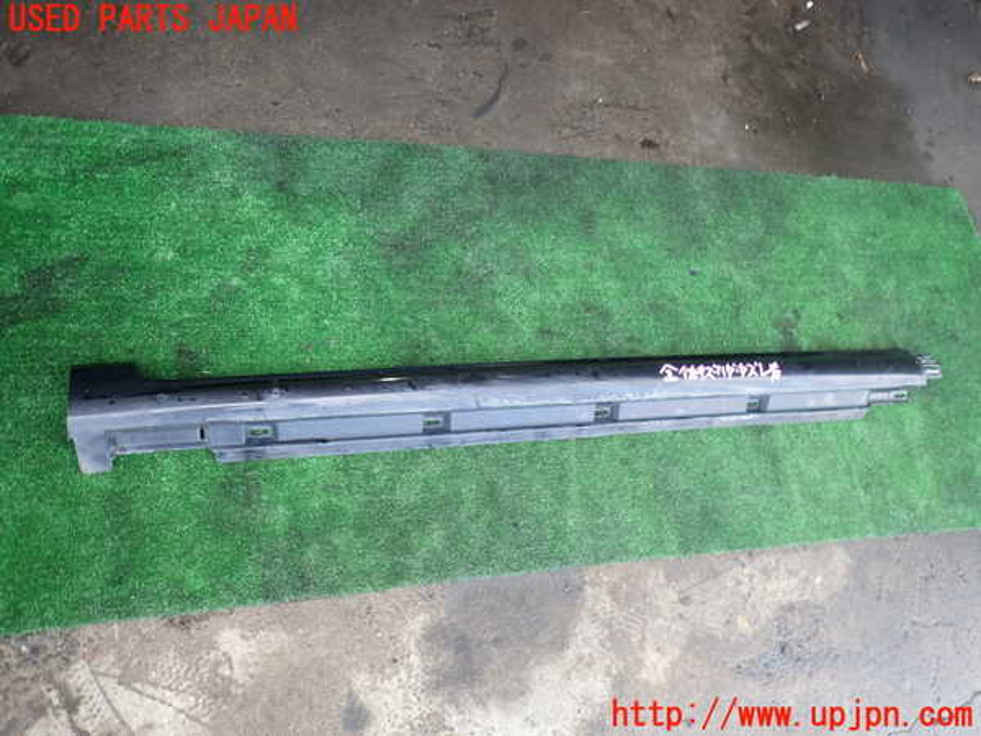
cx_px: 490
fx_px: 708
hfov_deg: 69.4
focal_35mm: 25
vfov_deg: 54.9
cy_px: 368
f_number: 2
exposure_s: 1/160
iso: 100
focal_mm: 4.5
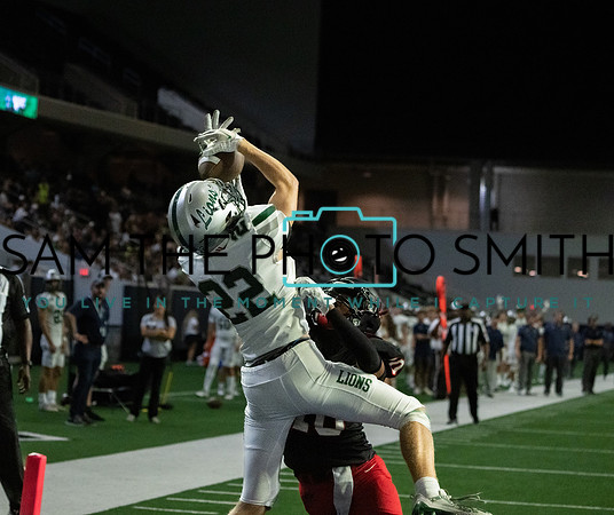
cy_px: 260
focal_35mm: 121
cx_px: 232
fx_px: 2243
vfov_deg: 13.1
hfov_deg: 15.6
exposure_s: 1/1250
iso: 12800
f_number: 4.5
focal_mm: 100
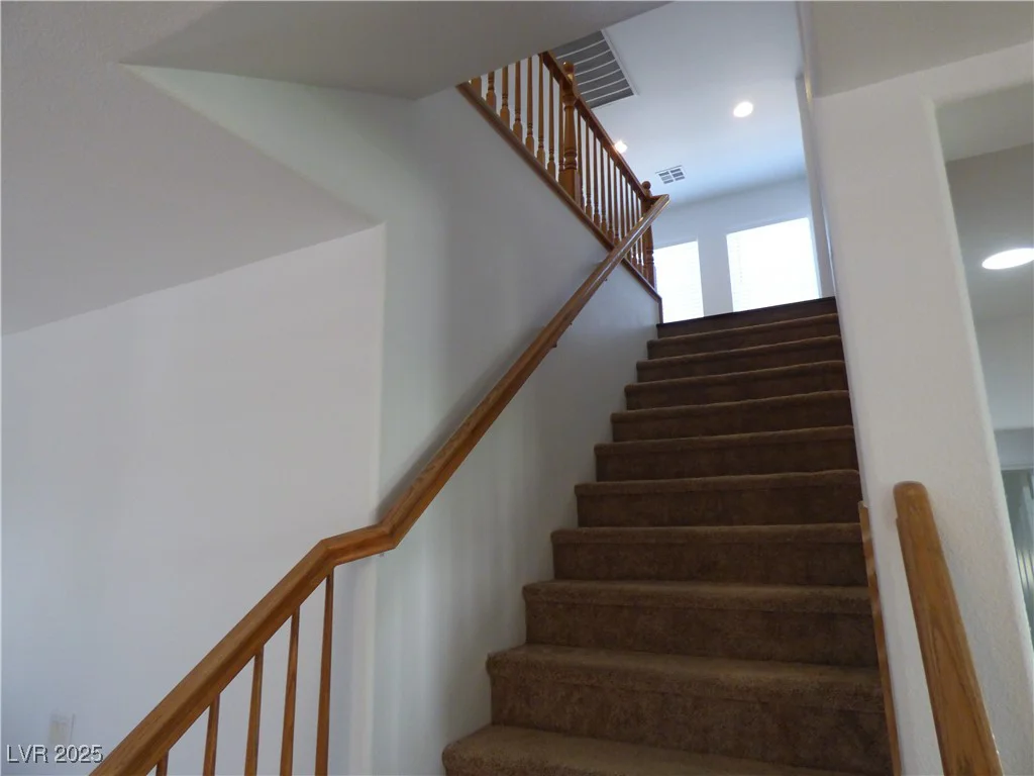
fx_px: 597
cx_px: 517
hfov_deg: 81.7
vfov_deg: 66.0
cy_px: 388
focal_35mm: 20
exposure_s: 1/60
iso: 320
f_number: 2.8
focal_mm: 3.58
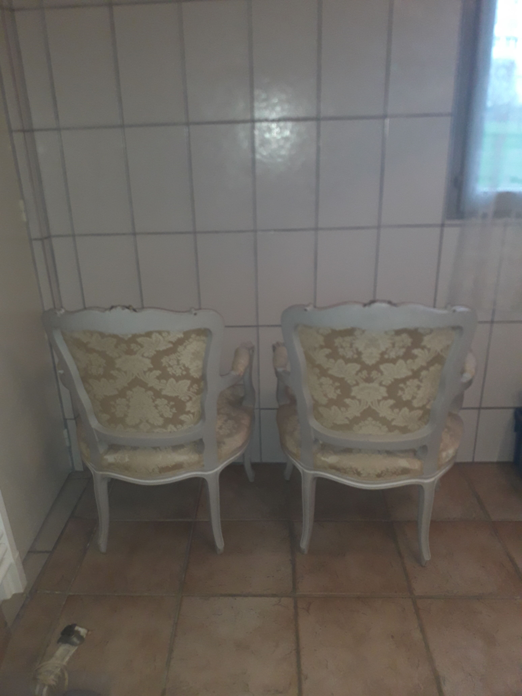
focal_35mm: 27
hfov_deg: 51.4
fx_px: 543
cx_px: 261
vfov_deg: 65.3
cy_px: 348
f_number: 1.9
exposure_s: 1/50
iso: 125
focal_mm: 3.6
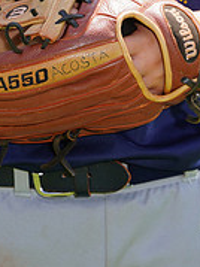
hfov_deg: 1.9
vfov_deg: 2.5
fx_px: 6016
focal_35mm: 780
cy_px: -154
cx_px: 77
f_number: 7.1
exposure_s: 1/250
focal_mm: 250
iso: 100
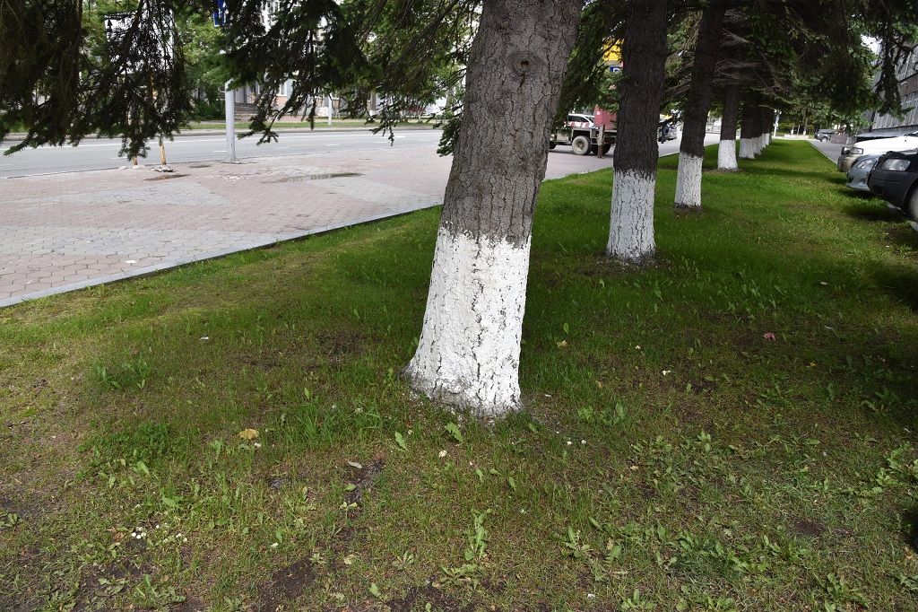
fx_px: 612
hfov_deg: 73.8
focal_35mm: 24
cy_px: 306
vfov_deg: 53.1
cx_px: 459
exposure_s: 1/500
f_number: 11
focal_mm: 24
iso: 640
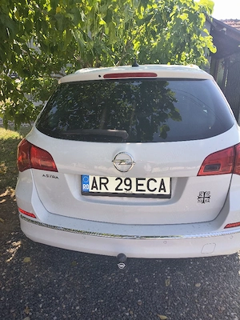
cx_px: 120
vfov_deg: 67.3
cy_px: 160
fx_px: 240
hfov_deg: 53.1
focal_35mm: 26
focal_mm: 4.81
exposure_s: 1/714
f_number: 1.8
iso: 99
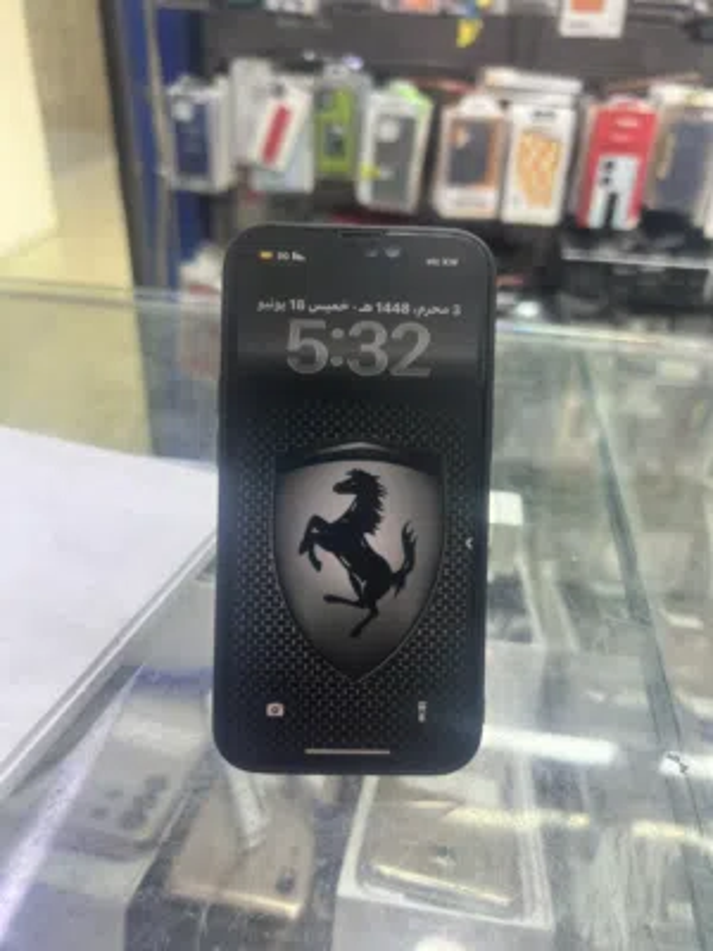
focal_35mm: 26
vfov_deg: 67.3
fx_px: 714
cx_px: 356
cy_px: 476
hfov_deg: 53.1
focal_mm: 5.7
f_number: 1.5
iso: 32
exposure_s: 1/100
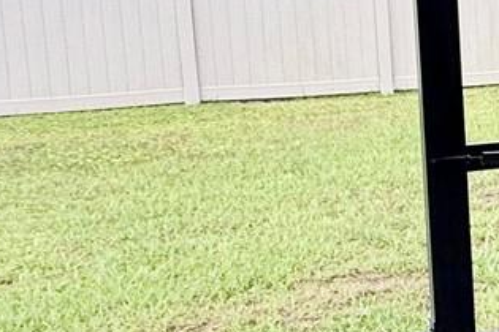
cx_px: 841
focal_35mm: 74
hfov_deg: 20.9
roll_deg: +1.0
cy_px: 100
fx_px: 1026
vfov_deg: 18.3
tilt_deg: -6.9
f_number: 2.2
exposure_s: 1/374
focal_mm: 2.22
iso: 64
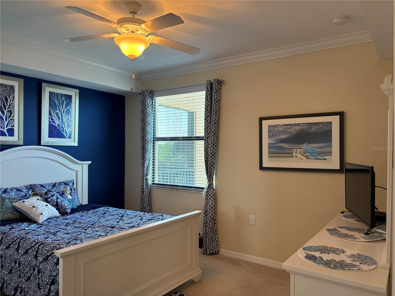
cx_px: 198
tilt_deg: -0.7
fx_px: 297
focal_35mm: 26
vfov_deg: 53.1
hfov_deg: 67.3
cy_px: 148
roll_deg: -0.4
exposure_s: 1/60
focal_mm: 5.96
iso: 100
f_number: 1.6
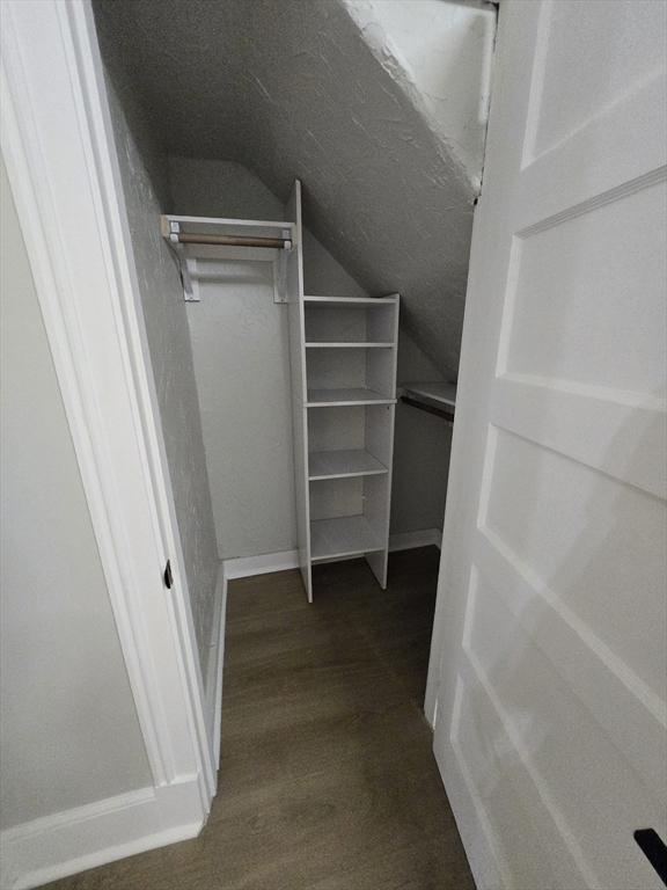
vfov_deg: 106.2
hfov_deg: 89.9
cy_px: 445
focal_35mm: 13
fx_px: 334
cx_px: 334
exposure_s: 1/60
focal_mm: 1.7
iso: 800
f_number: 2.2
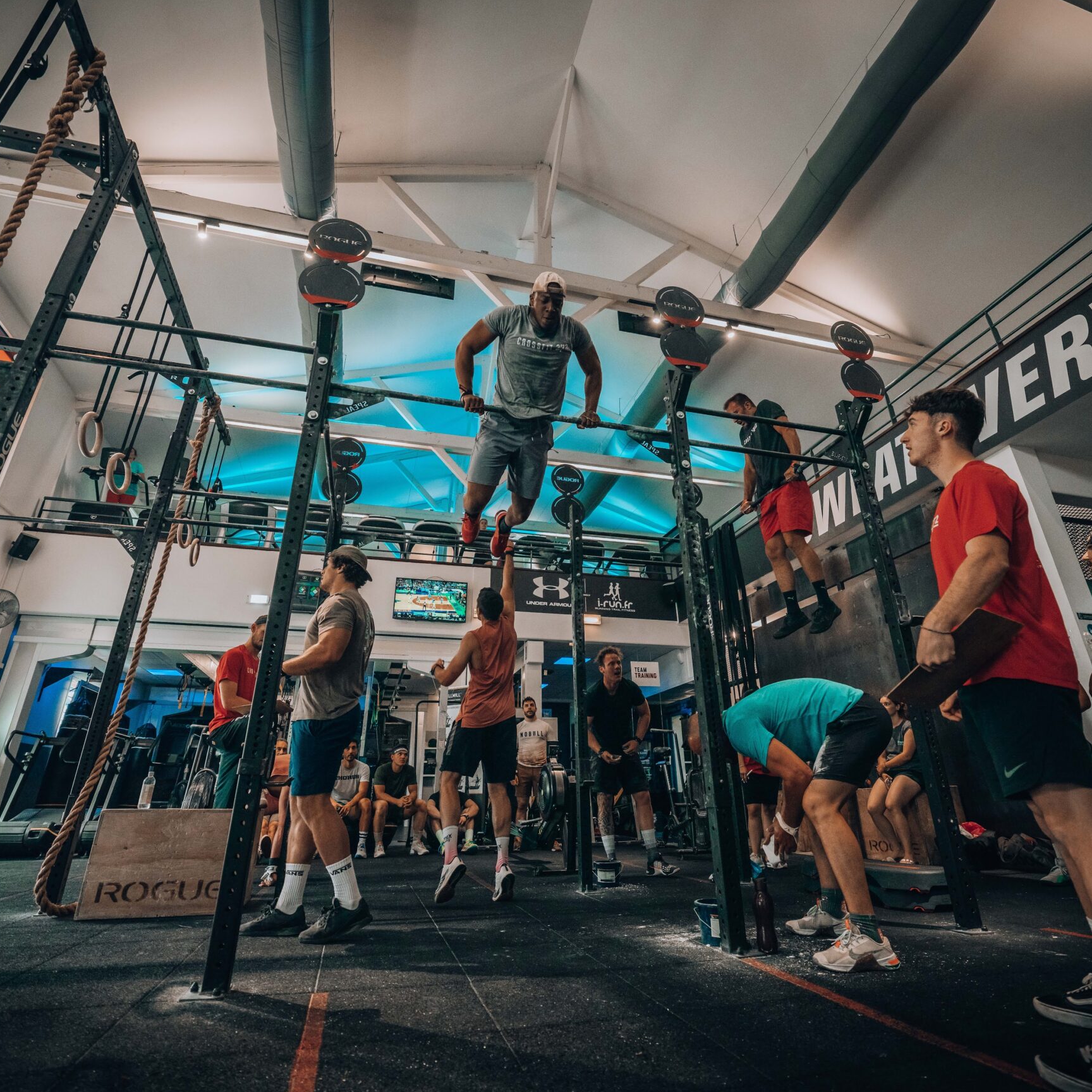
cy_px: 504
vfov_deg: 83.8
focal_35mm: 17
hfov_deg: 84.0
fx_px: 607
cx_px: 547
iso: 1600
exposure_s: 1/250
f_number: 2.8
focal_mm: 12
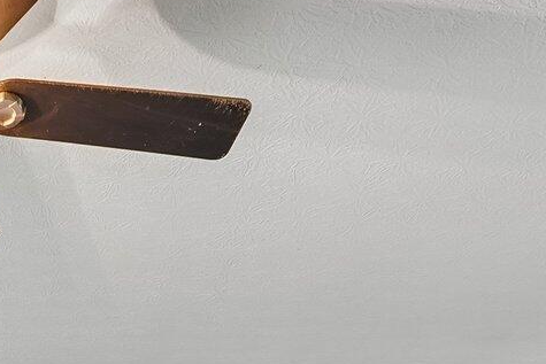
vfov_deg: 16.5
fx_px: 1047
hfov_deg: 27.6
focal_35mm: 69
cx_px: 3
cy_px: 656
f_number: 8
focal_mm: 16
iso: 400
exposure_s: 1/13
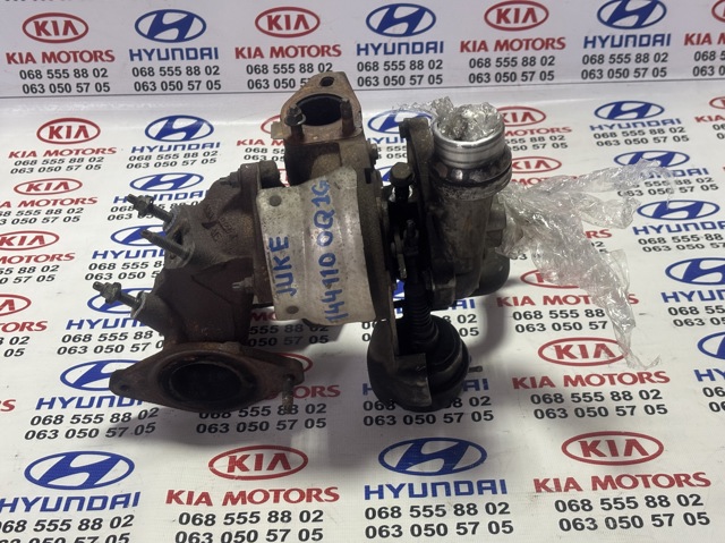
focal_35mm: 52
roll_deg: +3.1
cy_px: 272
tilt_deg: -32.8
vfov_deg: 28.0
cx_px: 362
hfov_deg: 36.8
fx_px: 1088
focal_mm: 5.96
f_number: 1.6
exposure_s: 1/50
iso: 160
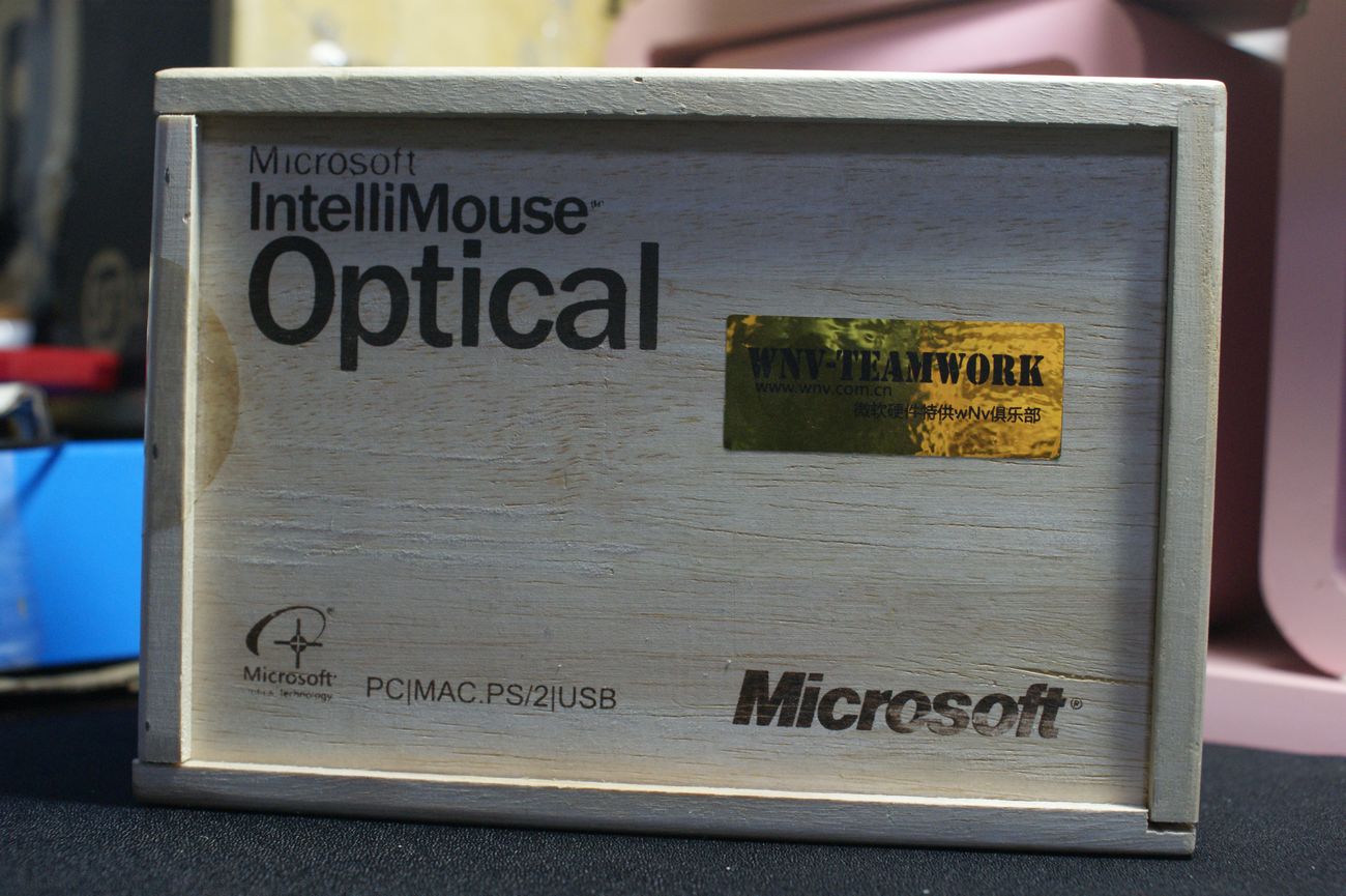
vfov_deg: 31.9
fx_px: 1569
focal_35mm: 42
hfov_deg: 46.4
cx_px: 673
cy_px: 448
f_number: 5
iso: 400
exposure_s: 1/10
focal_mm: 28
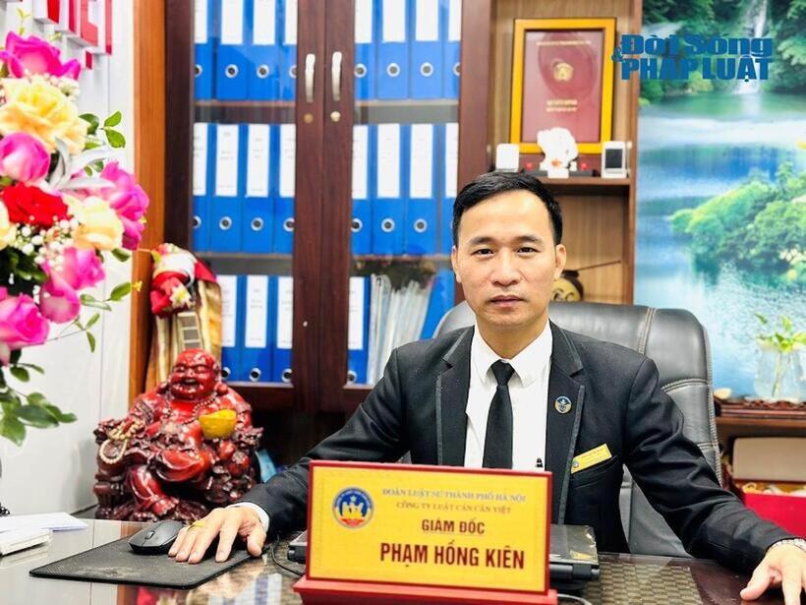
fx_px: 1118
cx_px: 403
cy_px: 302
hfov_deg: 39.7
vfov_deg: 30.3
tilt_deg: +1.0
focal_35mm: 48
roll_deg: -1.0
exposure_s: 1/60
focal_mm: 6.86
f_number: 1.78
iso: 160
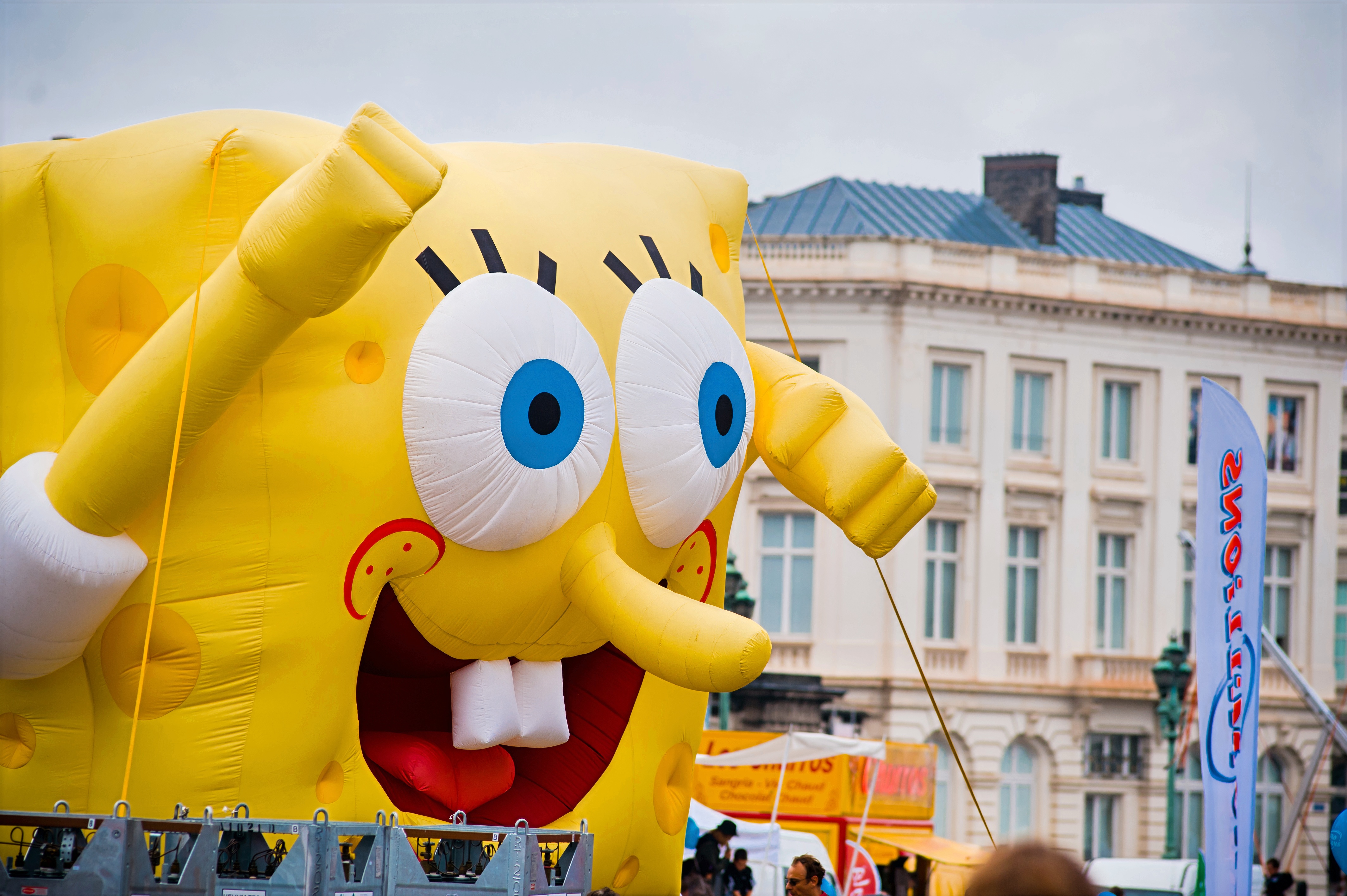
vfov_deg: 7.6
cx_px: 674
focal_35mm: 180
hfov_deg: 11.4
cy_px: 448
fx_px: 6731
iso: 320
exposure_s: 1/2500
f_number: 4
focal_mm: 180
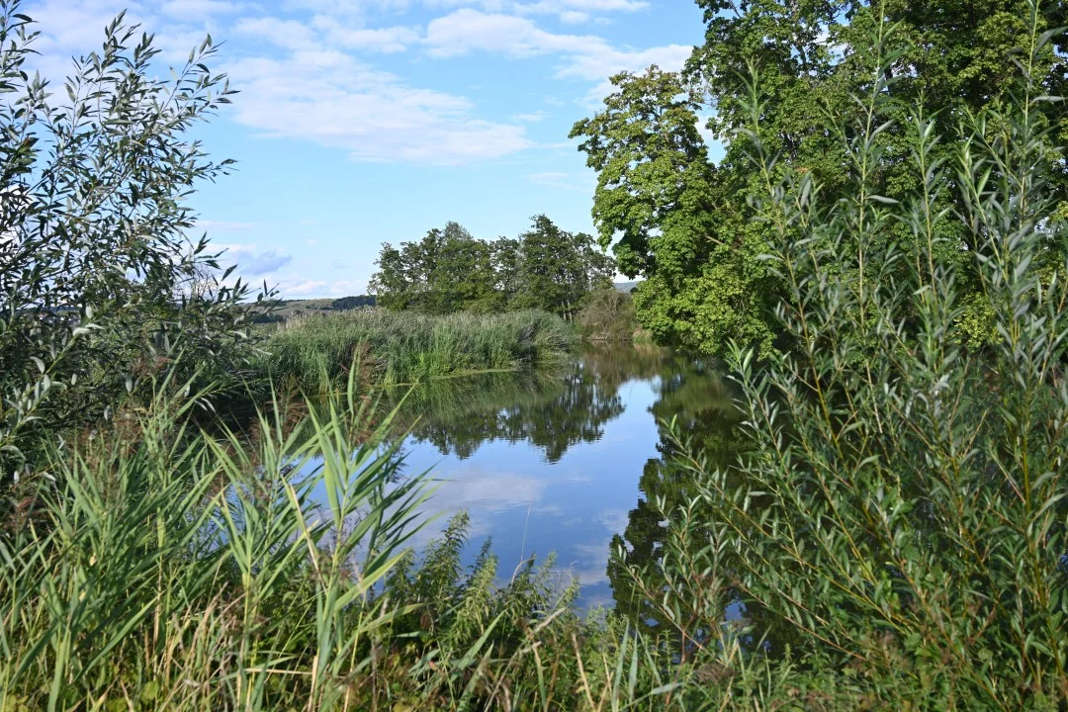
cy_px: 356
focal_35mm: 34
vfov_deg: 38.4
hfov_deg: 55.1
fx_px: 1023
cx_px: 534
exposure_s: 1/320
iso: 100
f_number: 6.3
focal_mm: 34.5
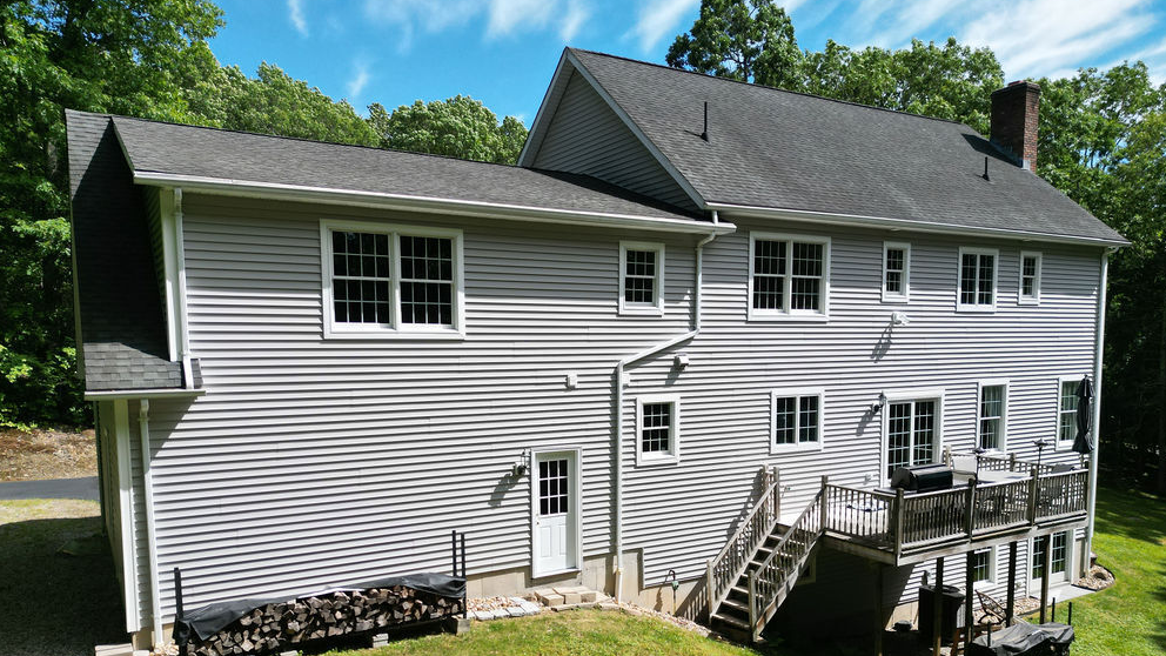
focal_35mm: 27
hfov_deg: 69.9
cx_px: 581
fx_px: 835
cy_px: 424
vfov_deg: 42.4
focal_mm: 6.72
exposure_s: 1/3000
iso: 150
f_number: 1.7
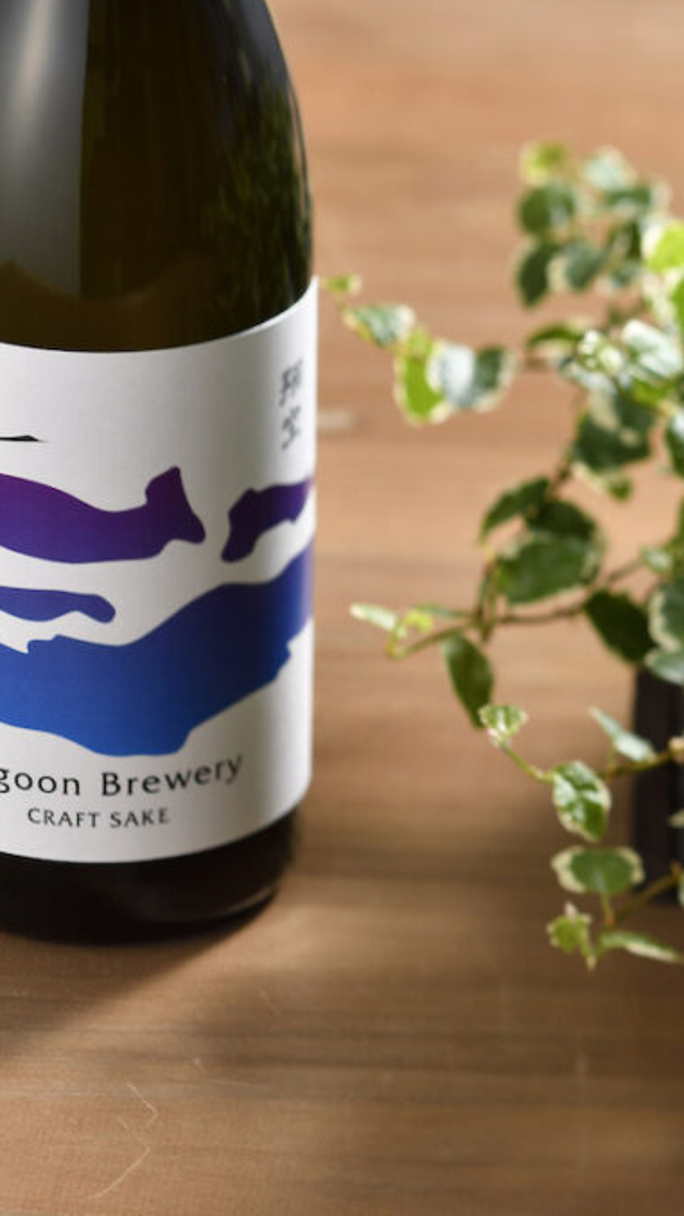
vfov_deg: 10.7
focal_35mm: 202
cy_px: 609
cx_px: 210
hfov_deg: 6.0
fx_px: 6511
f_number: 8
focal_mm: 85
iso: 100
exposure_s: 1/125
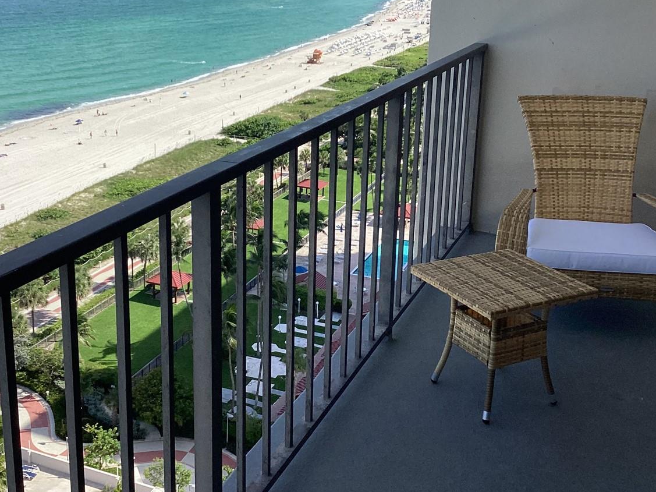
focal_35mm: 44
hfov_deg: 42.8
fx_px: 834
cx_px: 270
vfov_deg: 32.7
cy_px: 178
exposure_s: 1/1698
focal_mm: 3.3
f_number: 2.4
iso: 25
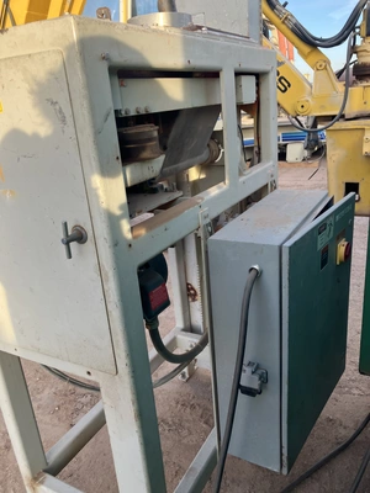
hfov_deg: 49.7
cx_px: 185
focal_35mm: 28
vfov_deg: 63.4
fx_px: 399
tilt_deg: -20.6
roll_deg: +5.8
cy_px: 246
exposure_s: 1/160
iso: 25
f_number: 1.8
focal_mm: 3.99
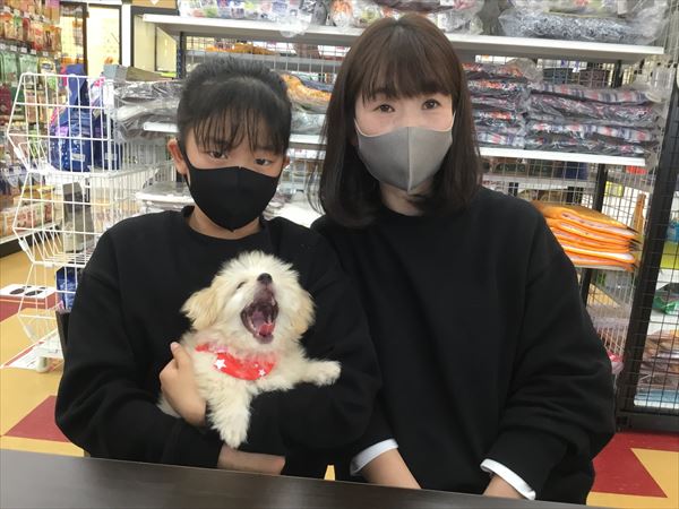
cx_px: 340
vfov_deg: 45.4
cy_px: 254
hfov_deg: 58.4
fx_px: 608
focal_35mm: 31
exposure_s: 1/30
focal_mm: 3.3
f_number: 2.4
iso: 50
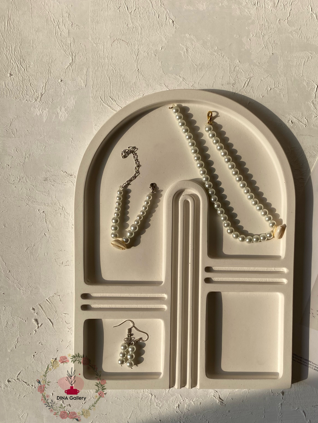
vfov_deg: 53.2
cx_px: 196
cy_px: 270
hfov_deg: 41.5
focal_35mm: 34
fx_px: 416
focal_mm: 4.25
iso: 32
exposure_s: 1/1996
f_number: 1.8
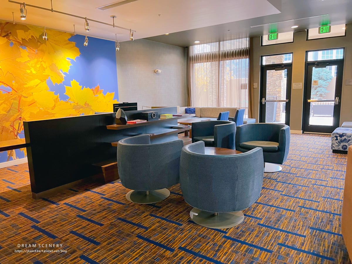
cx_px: 176
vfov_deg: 53.1
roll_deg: +0.5
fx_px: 264
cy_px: 132
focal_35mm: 26
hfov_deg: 67.3
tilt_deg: -10.4
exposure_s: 1/60
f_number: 1.5
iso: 400
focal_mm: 5.7
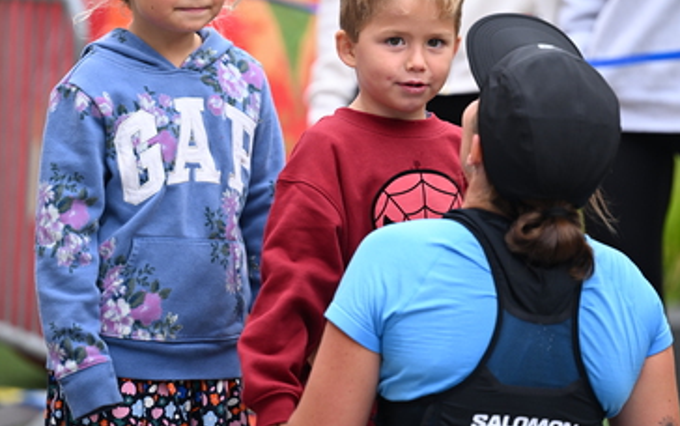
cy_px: 161
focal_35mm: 231
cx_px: 341
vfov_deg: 5.7
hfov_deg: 9.1
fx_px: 4284
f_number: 2.8
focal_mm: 150
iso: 640
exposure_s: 1/1600
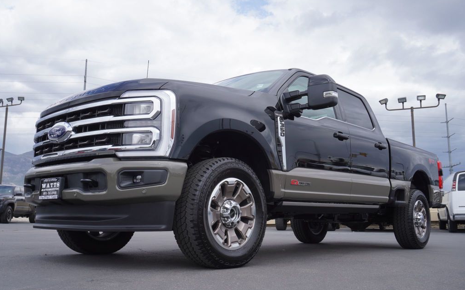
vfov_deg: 35.8
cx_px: 232
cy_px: 152
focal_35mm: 36
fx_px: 450
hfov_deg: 54.6
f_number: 8
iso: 100
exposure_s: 1/200
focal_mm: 23
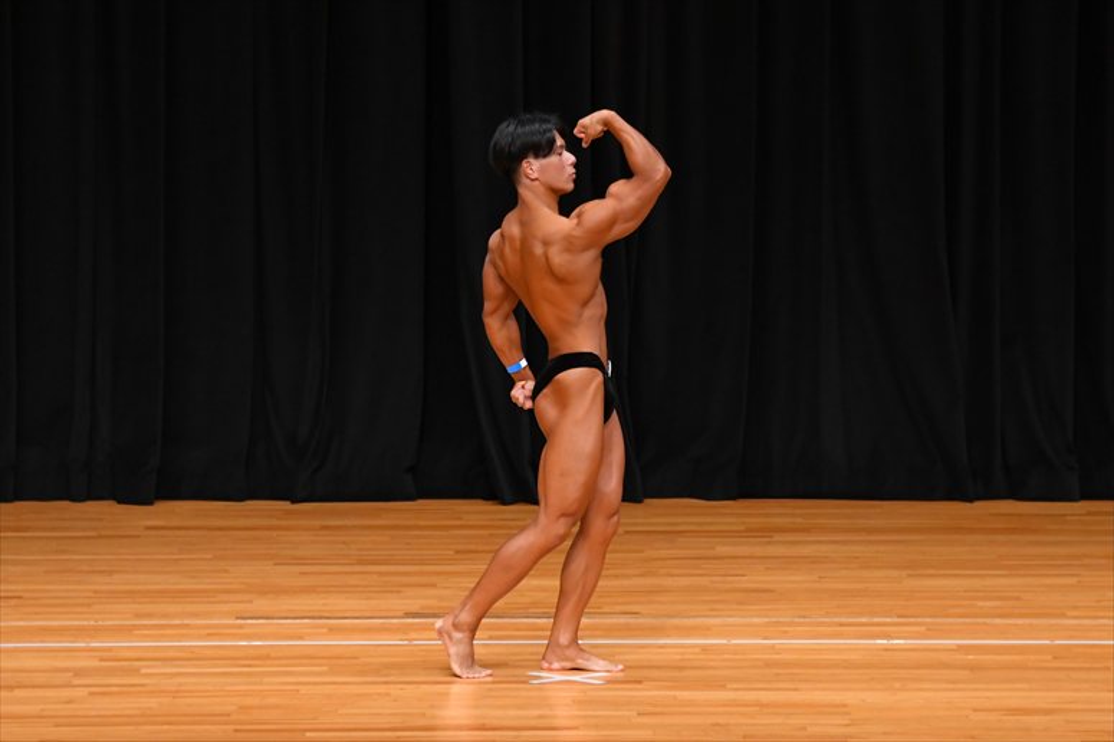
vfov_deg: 5.7
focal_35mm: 240
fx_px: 7423
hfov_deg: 8.6
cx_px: 557
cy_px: 371
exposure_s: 1/400
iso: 3200
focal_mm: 160
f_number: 5.6
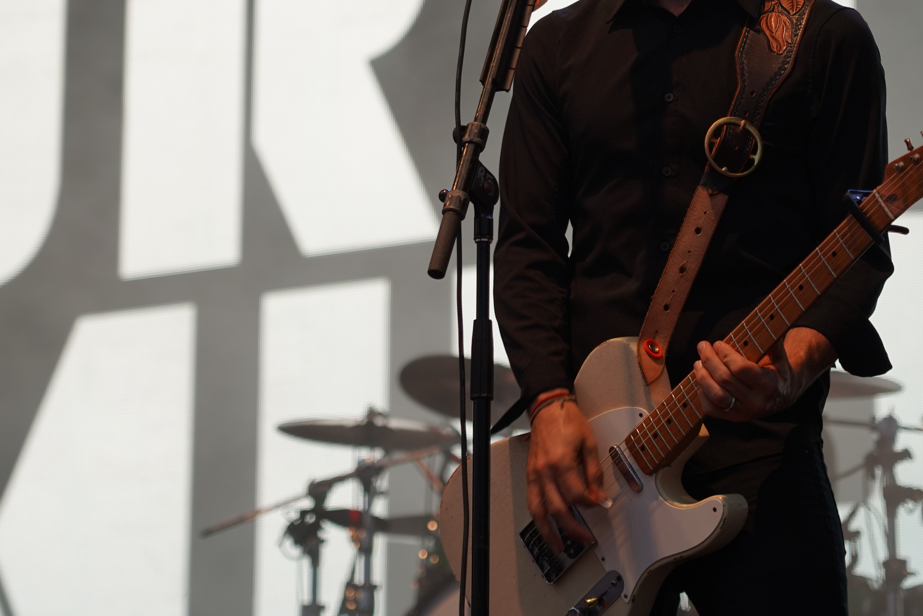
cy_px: 141
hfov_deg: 12.6
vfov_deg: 8.4
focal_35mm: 163
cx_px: 404
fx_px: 4179
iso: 320
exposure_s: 1/160
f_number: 4
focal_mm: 105
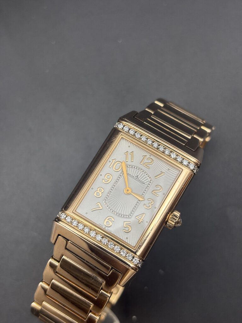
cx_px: 121
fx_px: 485
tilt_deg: -78.7
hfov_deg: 28.0
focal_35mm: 52
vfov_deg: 36.8
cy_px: 162
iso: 40
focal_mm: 5.96
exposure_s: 1/50
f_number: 1.6
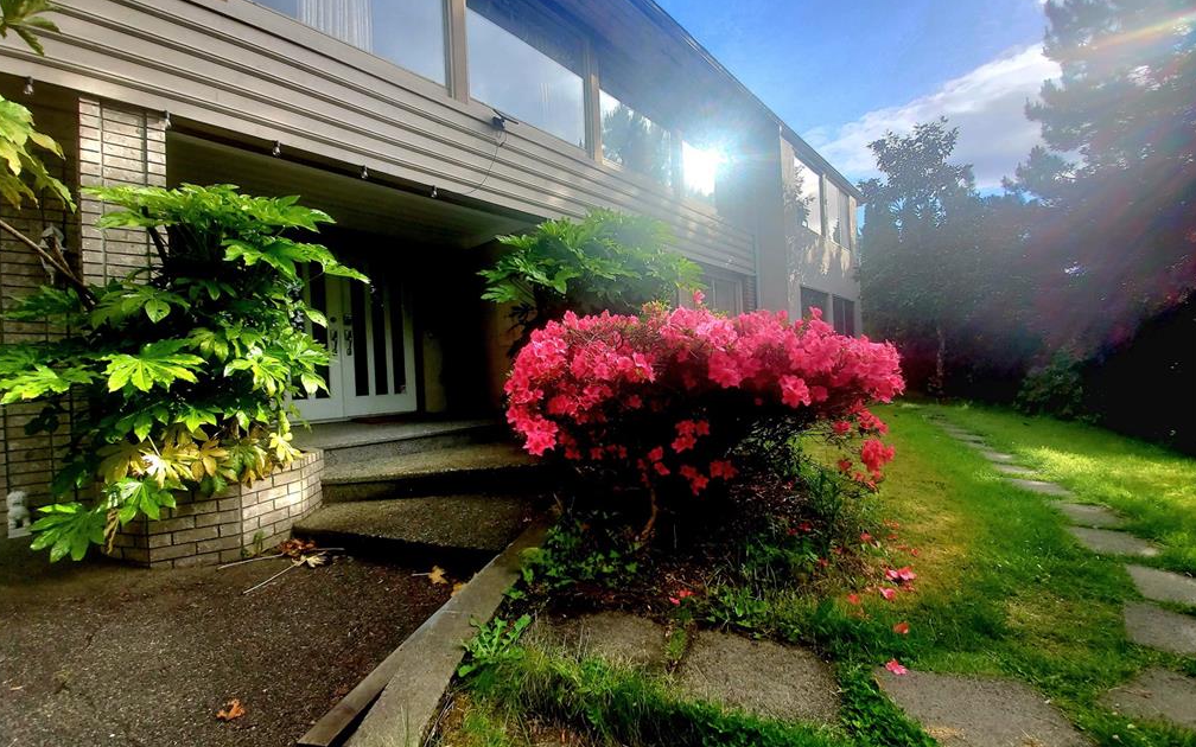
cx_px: 594
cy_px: 368
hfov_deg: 105.3
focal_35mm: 14
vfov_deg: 78.6
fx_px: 456
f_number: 2.2
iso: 50
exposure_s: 1/556
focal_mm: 1.8
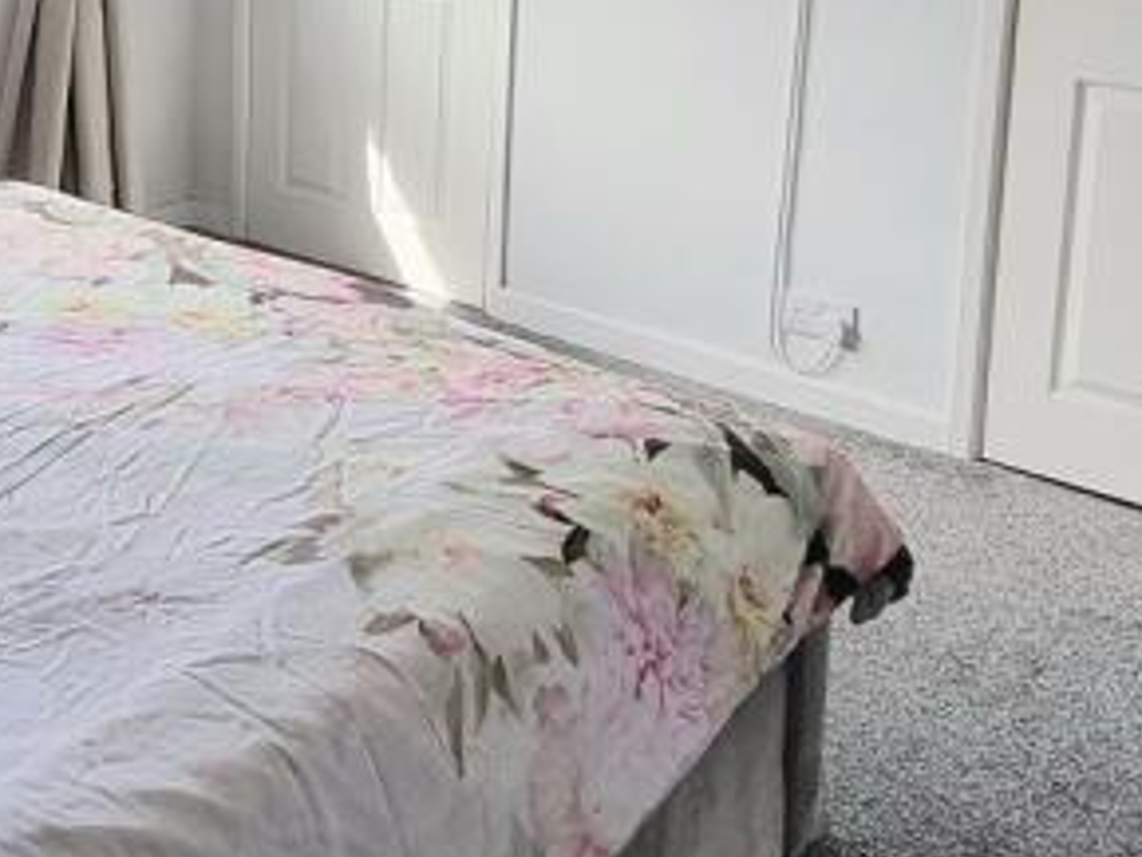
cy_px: -103
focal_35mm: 46
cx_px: 166
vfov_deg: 28.4
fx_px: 1518
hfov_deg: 39.0
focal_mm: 2.2
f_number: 2.2
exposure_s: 1/185
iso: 50
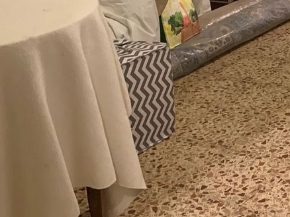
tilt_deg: -10.1
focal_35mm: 76
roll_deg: +0.9
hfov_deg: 23.1
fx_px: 636
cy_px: -56
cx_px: 363
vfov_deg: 18.2
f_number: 1.8
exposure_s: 1/33
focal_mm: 4.25
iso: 320
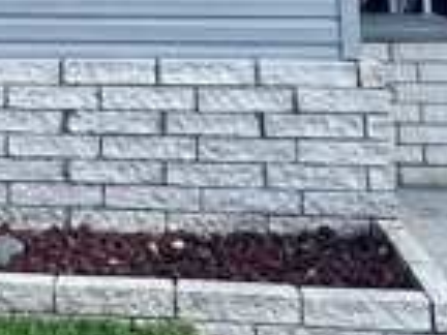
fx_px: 1007
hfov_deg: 23.8
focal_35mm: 78
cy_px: -225
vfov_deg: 16.5
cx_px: -19
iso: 40
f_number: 2.2
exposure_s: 1/1033
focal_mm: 2.22
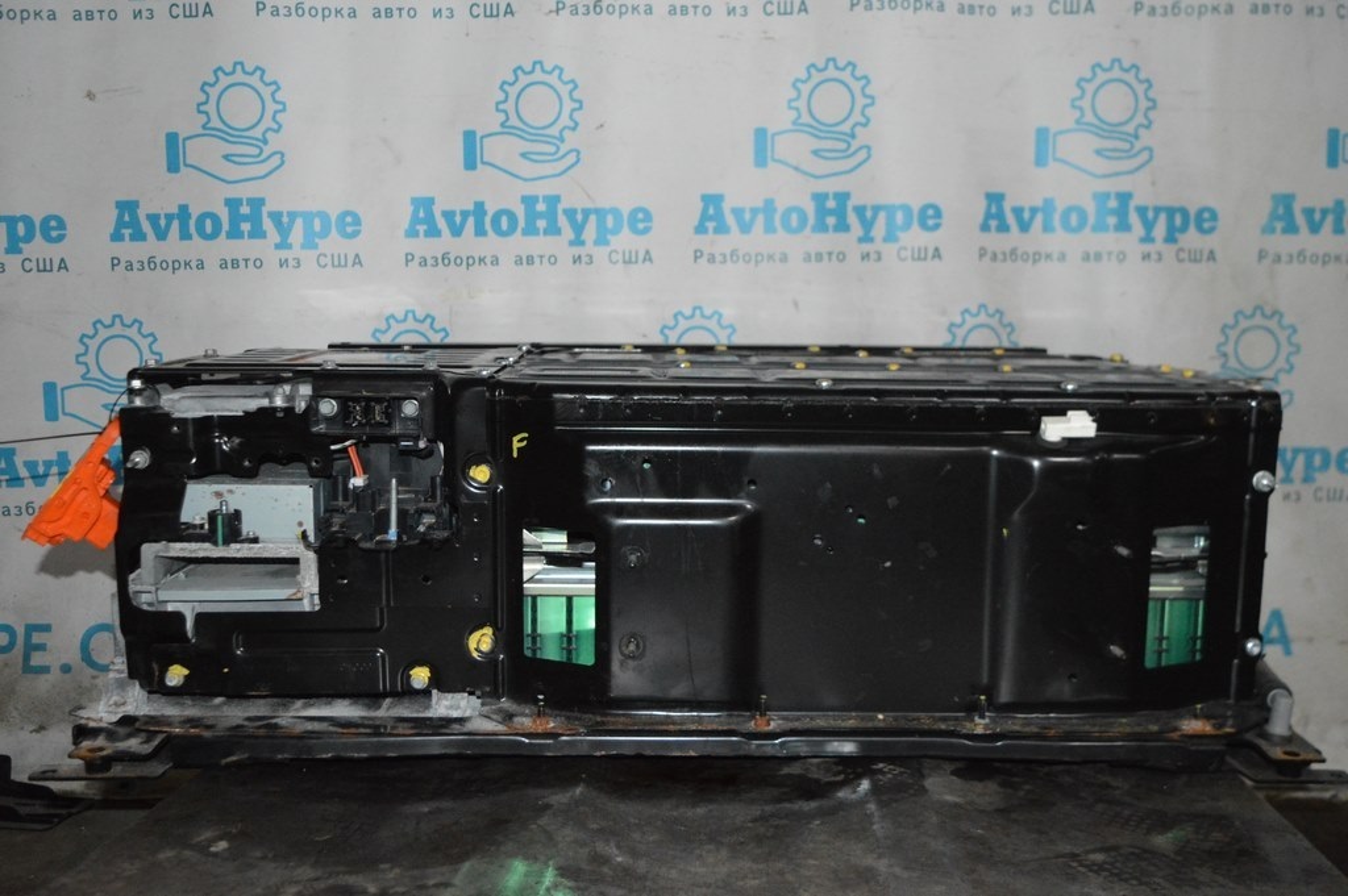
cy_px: 448
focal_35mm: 36
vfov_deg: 36.8
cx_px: 674
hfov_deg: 53.2
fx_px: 1347
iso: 3200
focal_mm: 24
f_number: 4
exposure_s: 1/60
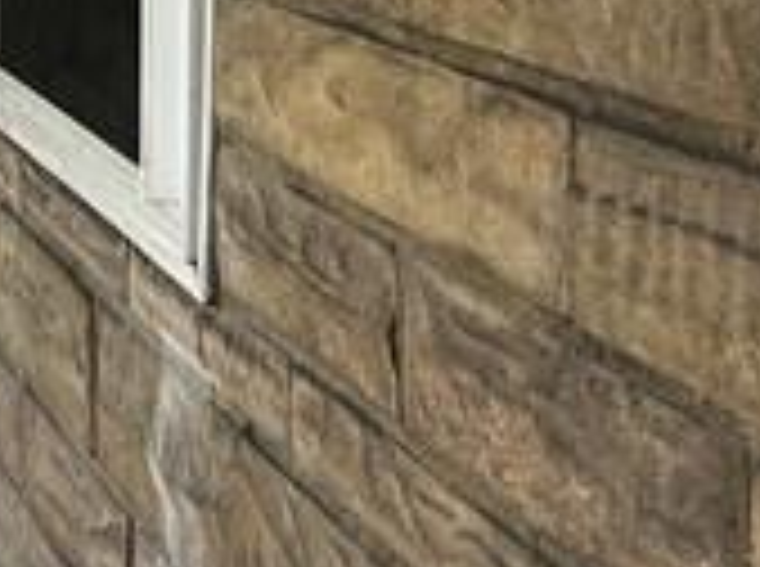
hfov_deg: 12.3
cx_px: -72
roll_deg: +0.4
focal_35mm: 158
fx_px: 3462
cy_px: -171
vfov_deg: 9.2
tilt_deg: -2.3
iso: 50
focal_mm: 5.1
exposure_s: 1/1309
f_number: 1.6
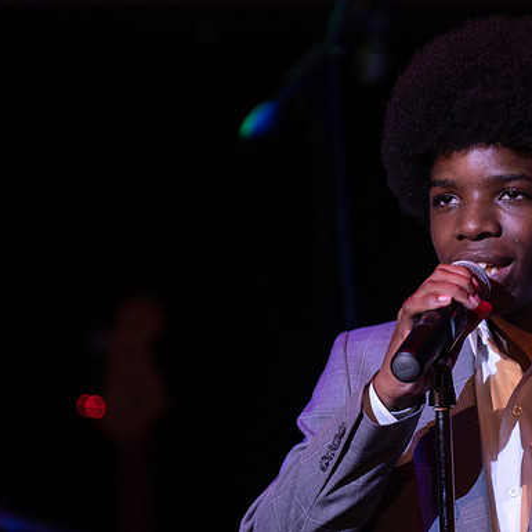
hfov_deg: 4.0
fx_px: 7685
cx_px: 453
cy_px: 267
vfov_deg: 4.0
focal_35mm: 442
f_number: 2.8
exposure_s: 1/200
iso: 1600
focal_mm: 200
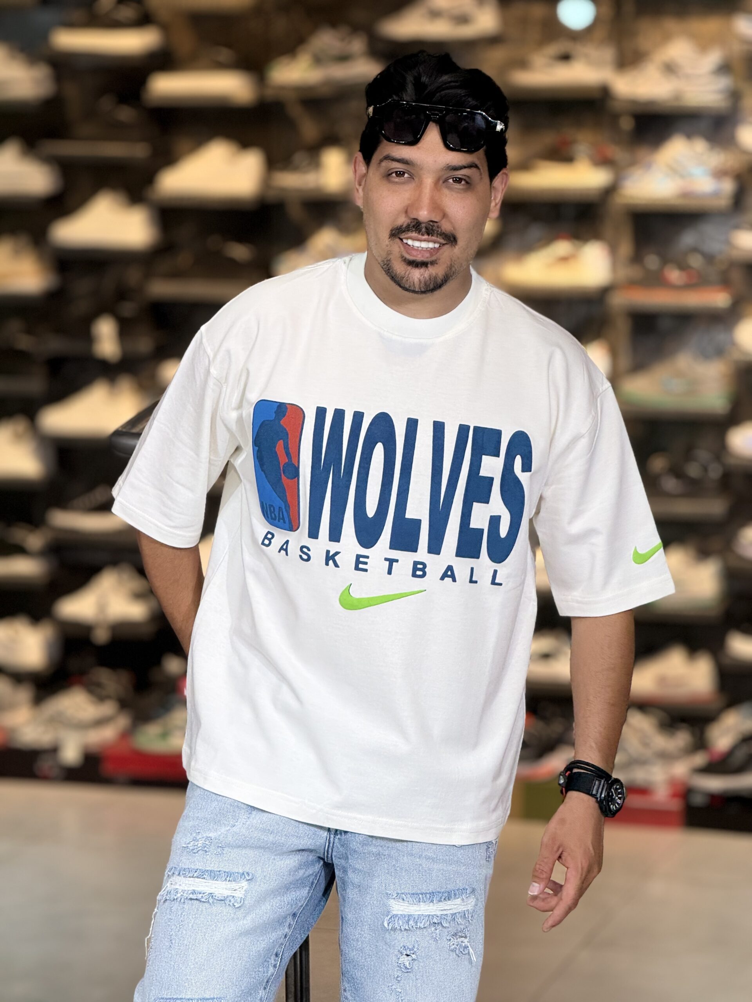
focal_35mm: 120
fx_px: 3476
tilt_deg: -5.6
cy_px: 501
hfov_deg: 12.3
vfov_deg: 16.4
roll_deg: -0.5
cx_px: 376
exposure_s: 1/100
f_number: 2.8
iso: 100
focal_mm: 15.66
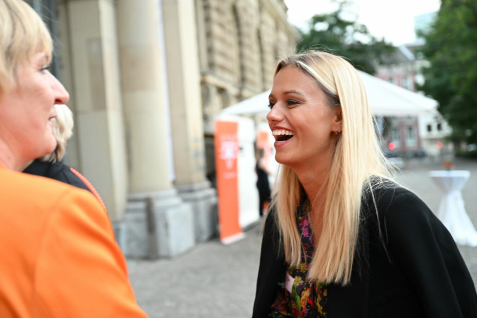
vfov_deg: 32.6
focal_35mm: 41
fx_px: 543
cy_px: 159
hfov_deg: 47.4
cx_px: 238
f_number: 3.2
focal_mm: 41
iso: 2000
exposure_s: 1/250
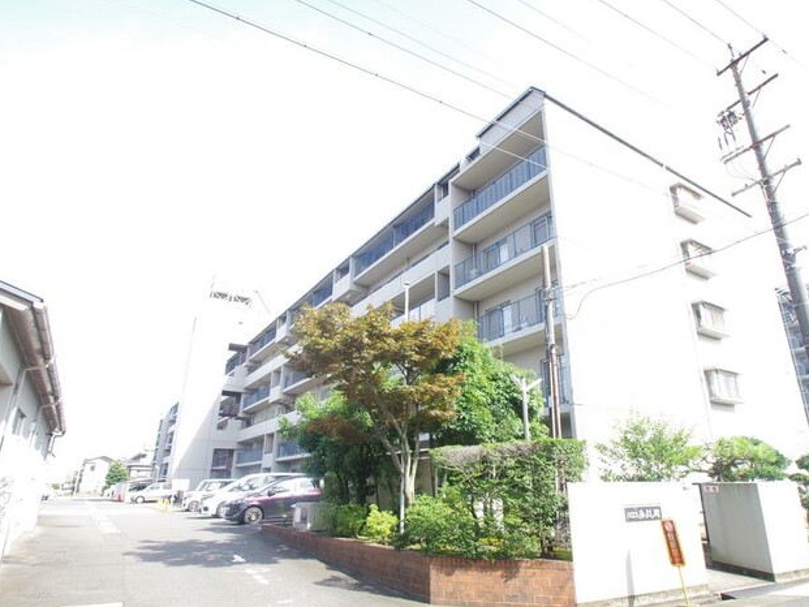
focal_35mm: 20
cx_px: 430
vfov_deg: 66.0
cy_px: 299
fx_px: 468
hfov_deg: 81.6
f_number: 14
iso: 800
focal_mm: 11.88
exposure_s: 1/200
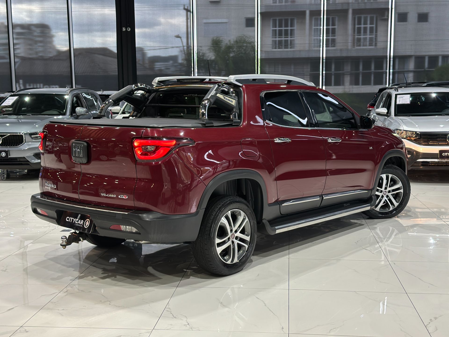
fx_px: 623
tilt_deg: -7.6
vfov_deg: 30.3
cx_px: 224
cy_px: 168
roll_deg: +0.5
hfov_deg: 39.7
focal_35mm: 48
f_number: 1.78
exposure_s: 1/60
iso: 125
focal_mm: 6.86
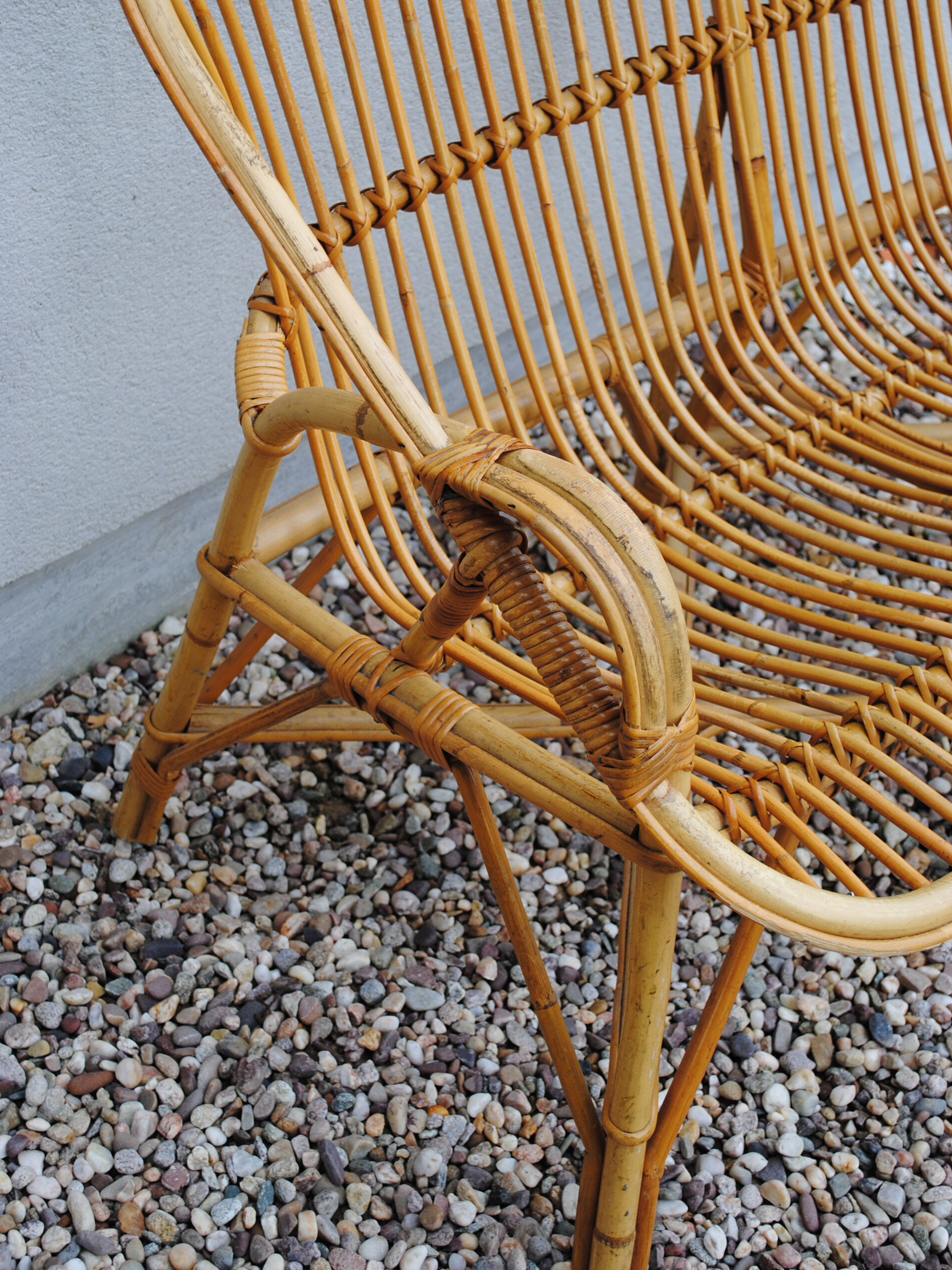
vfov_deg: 33.5
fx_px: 2111
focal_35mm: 58
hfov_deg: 25.4
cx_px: 478
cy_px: 572
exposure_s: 1/125
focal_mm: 35
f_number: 5.6
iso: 125
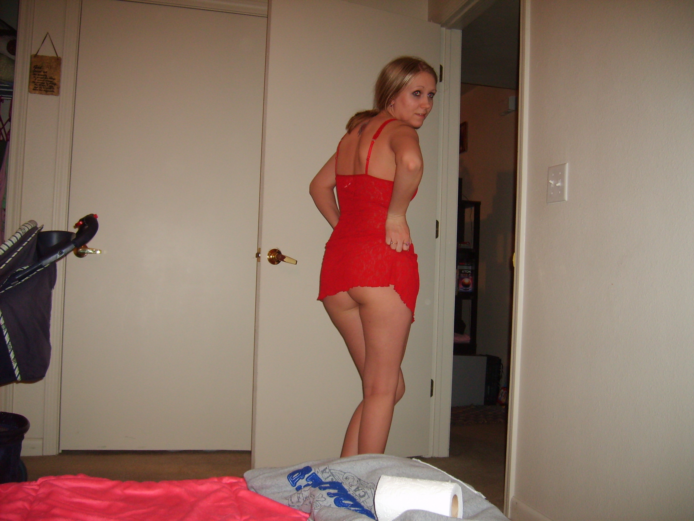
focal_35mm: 35
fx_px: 702
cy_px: 260
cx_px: 347
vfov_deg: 40.7
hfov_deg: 52.6
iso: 100
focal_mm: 5.8
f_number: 2.8
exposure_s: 1/45
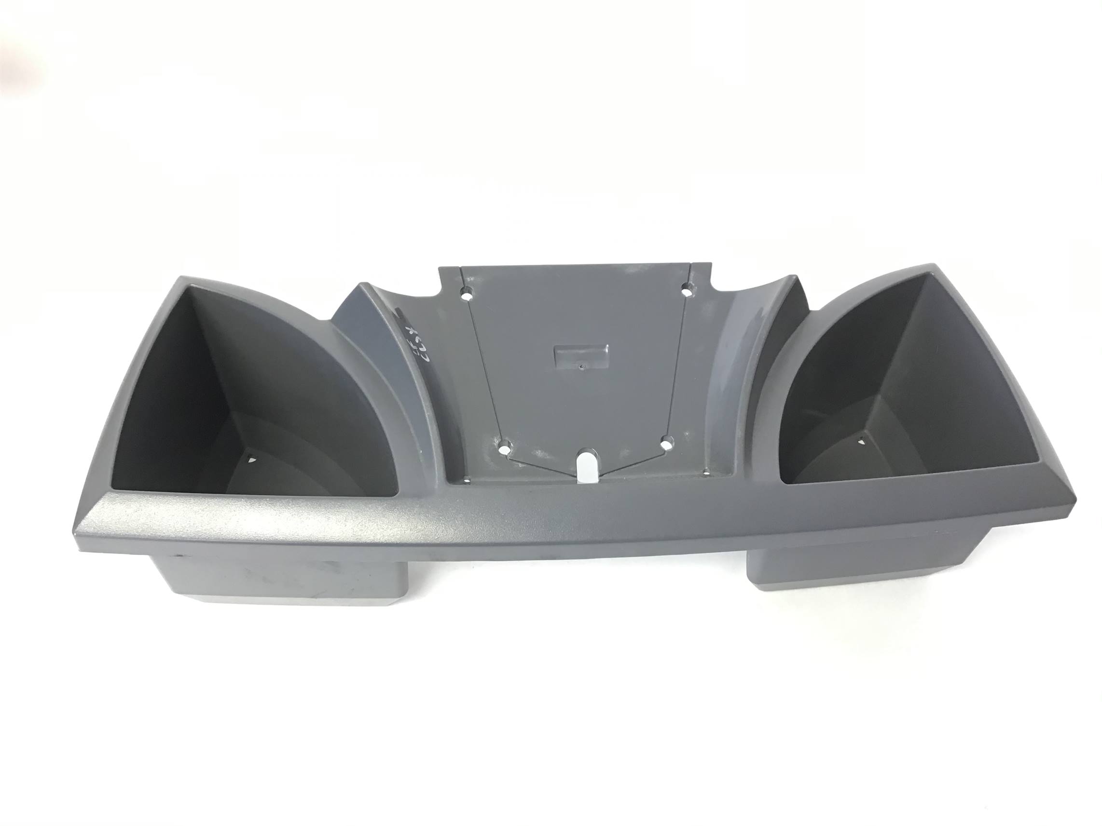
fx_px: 987
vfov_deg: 45.4
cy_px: 413
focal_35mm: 31
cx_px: 551
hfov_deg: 58.4
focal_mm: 3.3
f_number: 2.4
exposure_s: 1/33
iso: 100
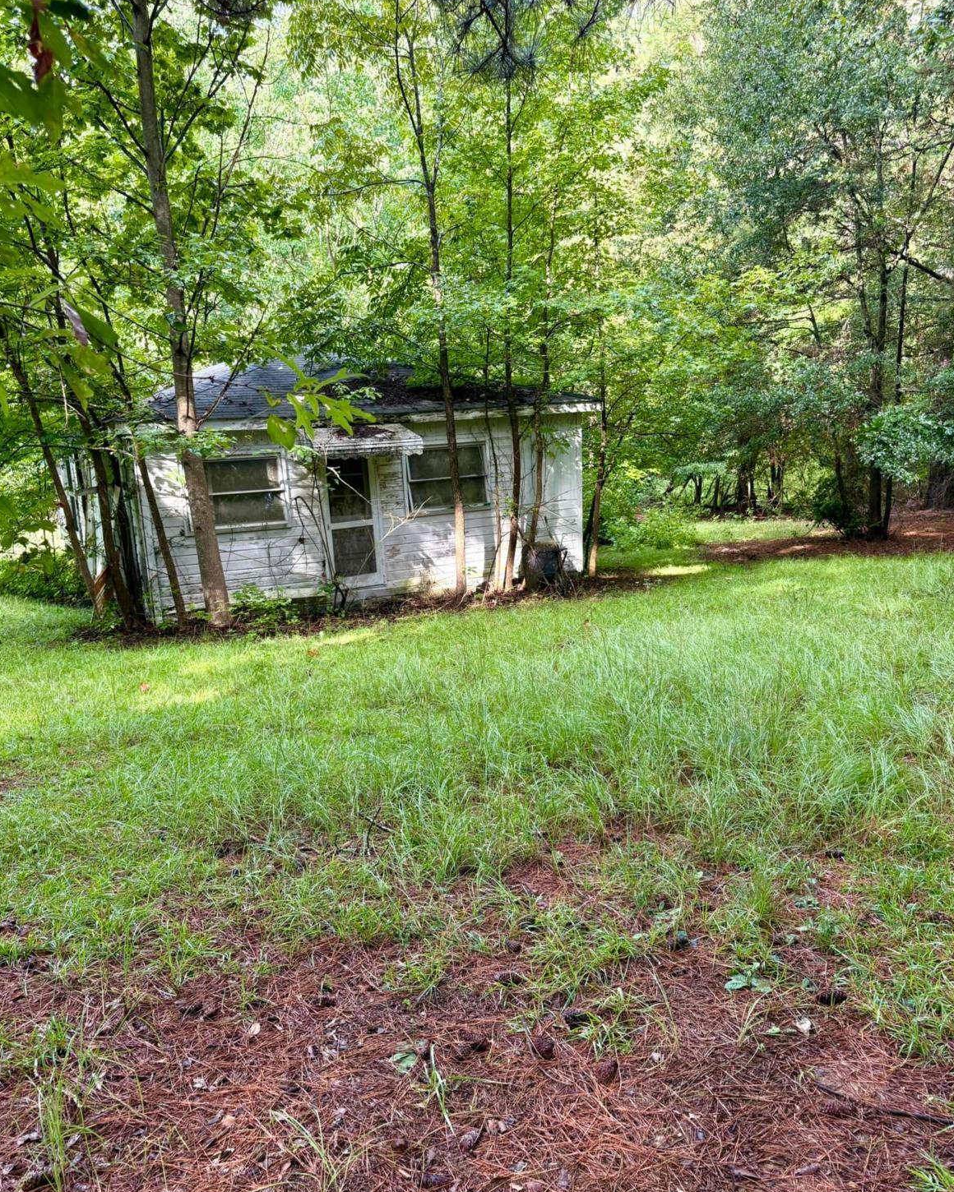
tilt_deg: -12.5
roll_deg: +2.5
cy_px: 635
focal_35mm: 28
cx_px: 479
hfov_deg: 51.5
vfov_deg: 62.2
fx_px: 988
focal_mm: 5.96
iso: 64
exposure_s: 1/141
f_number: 1.6
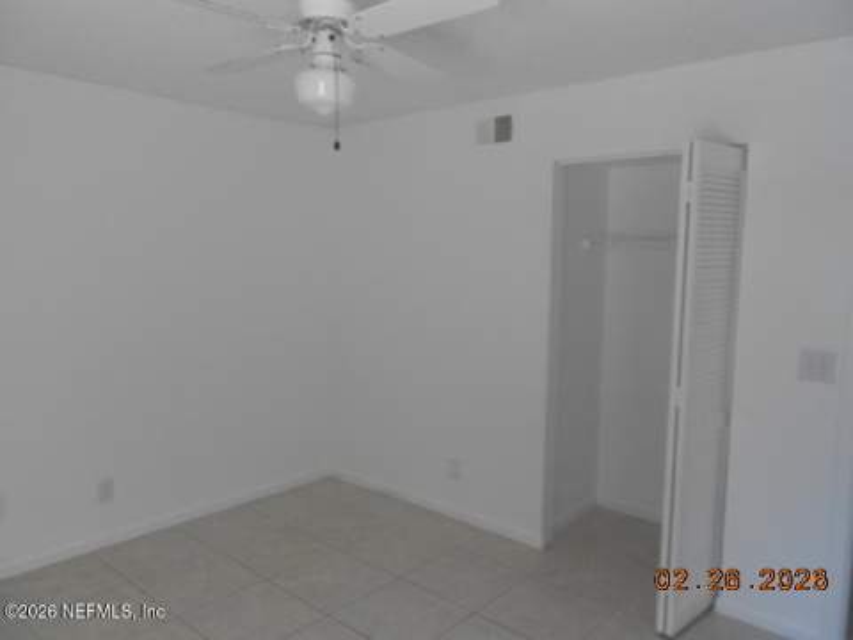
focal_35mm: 26
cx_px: 426
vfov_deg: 53.1
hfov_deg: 67.3
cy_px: 320
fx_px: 641
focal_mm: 4.6
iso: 80
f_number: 3.2
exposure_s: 1/40
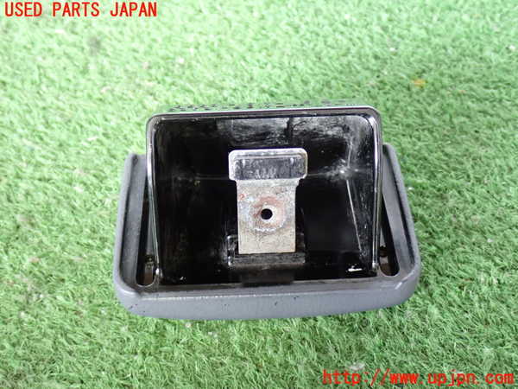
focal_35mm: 44
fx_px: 658
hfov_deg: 42.9
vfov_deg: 32.9
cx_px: 259
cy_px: 194
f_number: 2.9
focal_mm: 7.84
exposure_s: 1/25
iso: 800
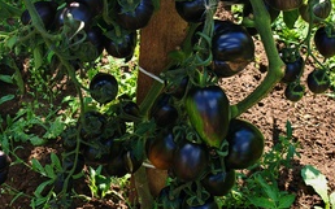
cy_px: 36
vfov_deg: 21.3
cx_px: 120
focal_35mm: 60
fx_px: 548
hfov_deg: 33.8
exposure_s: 1/360
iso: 50
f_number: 2
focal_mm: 6.83
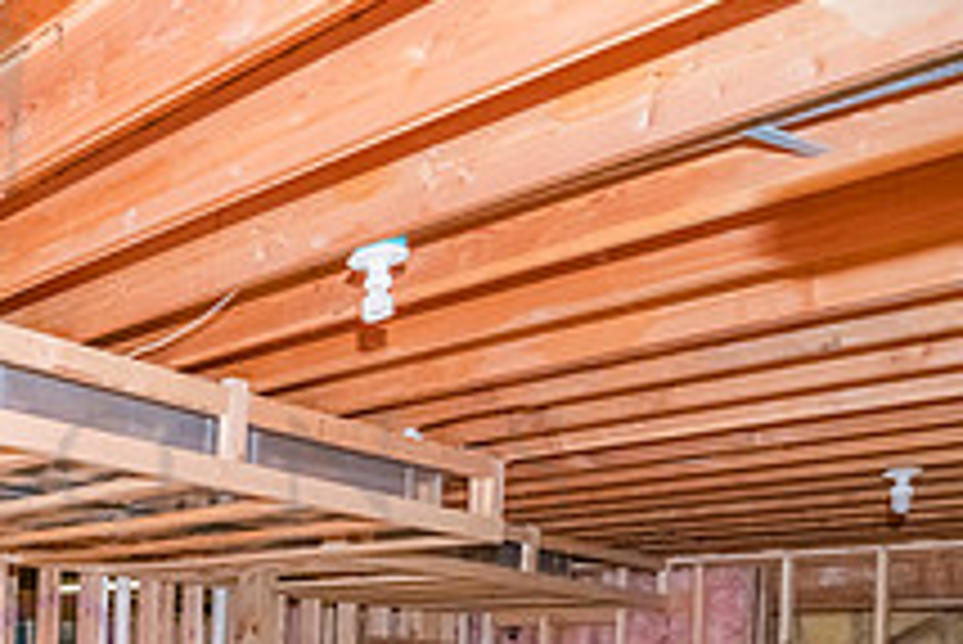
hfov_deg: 36.2
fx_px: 1017
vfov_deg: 31.6
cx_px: -252
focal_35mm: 38
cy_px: 687
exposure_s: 1/250
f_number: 4
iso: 800
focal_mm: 14
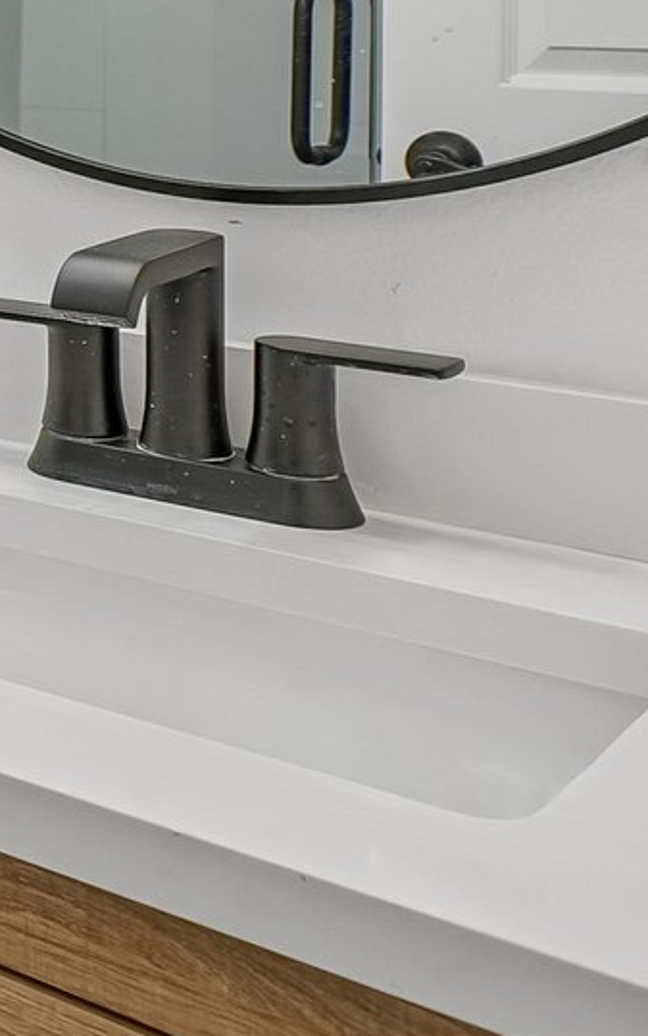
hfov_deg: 13.2
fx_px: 1751
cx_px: -1048
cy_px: -39
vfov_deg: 30.3
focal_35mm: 62
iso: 400
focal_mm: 16
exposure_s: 1/80
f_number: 8
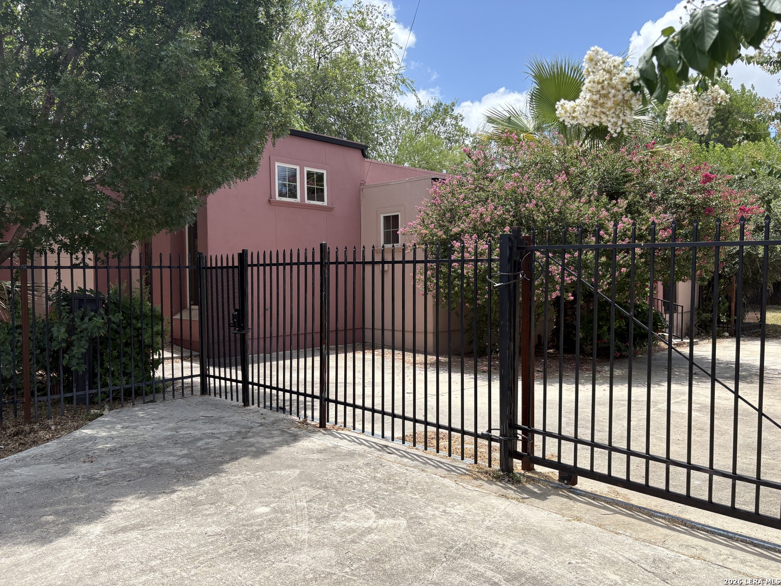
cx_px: 390
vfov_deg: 53.1
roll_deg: +2.1
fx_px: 587
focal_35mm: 26
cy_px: 293
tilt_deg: -0.8
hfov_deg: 67.3
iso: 50
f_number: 1.6
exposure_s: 1/2451
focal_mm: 5.96
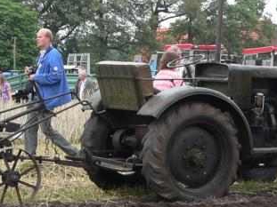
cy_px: 135
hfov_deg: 16.2
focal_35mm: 121
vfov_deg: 12.2
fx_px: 968
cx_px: 71
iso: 80
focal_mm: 7.9
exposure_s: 1/100
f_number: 4
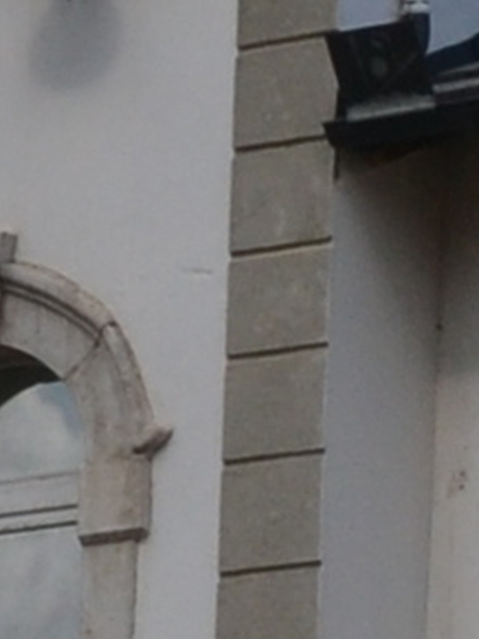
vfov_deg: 6.4
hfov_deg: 4.8
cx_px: 576
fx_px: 5687
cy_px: 949
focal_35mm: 308
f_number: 10
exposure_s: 1/400
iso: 400
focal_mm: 18
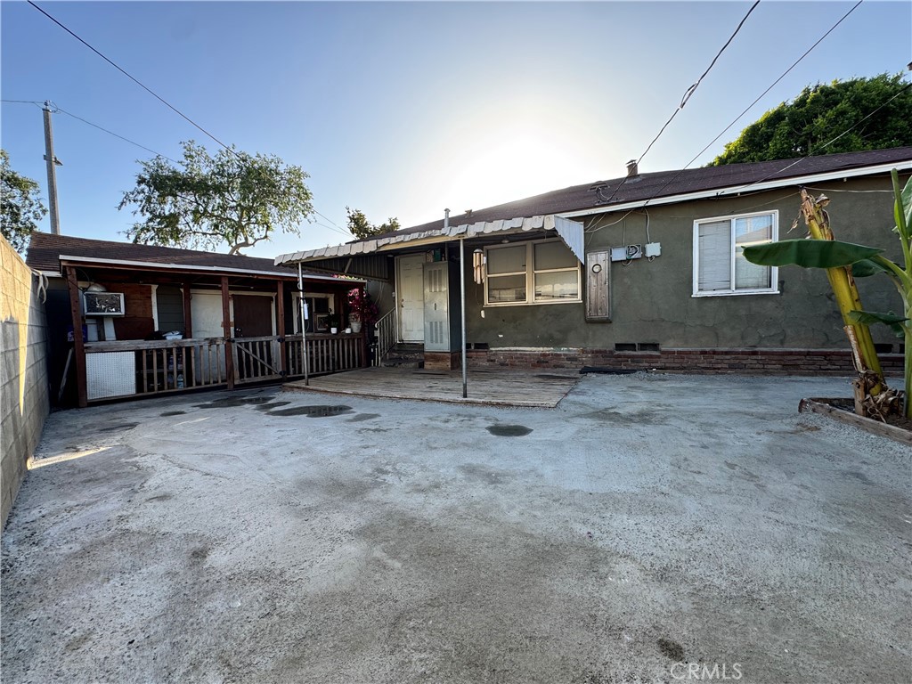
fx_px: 369
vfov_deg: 85.7
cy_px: 342
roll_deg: +1.1
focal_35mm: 14
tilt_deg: -2.6
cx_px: 456
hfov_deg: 102.1
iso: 40
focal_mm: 2.22
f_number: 2.2
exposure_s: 1/286
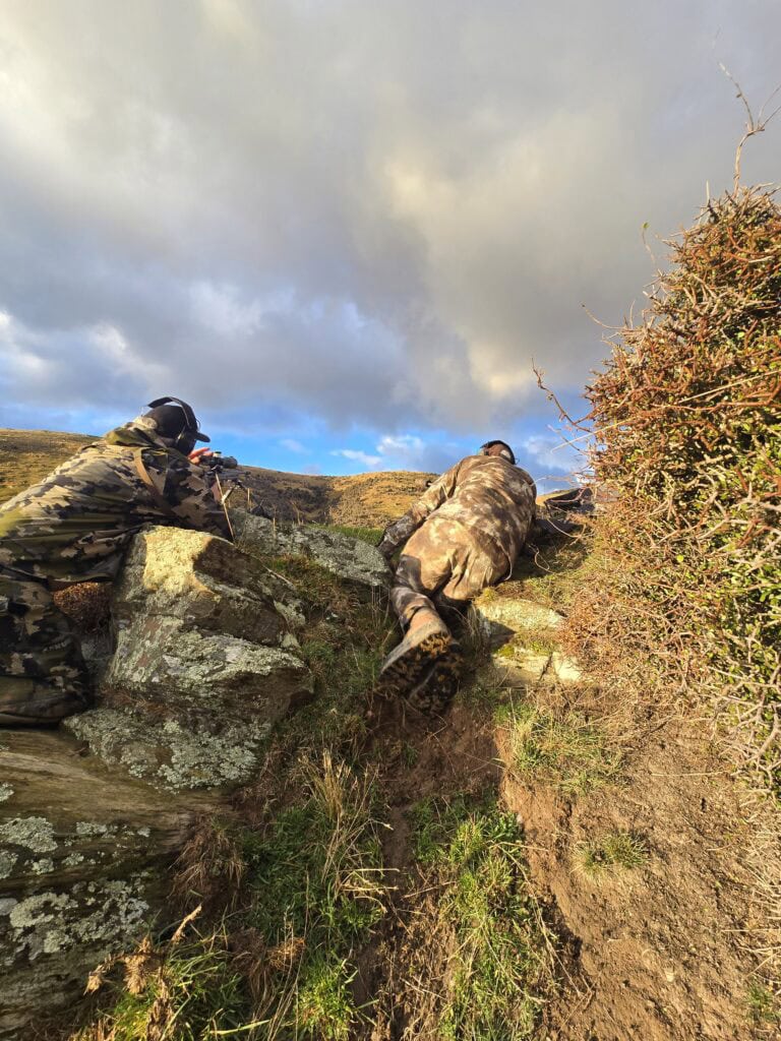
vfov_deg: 106.2
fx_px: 391
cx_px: 390
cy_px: 520
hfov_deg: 89.9
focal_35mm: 13
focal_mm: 2.2
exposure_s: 1/310
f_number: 2.2
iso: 50
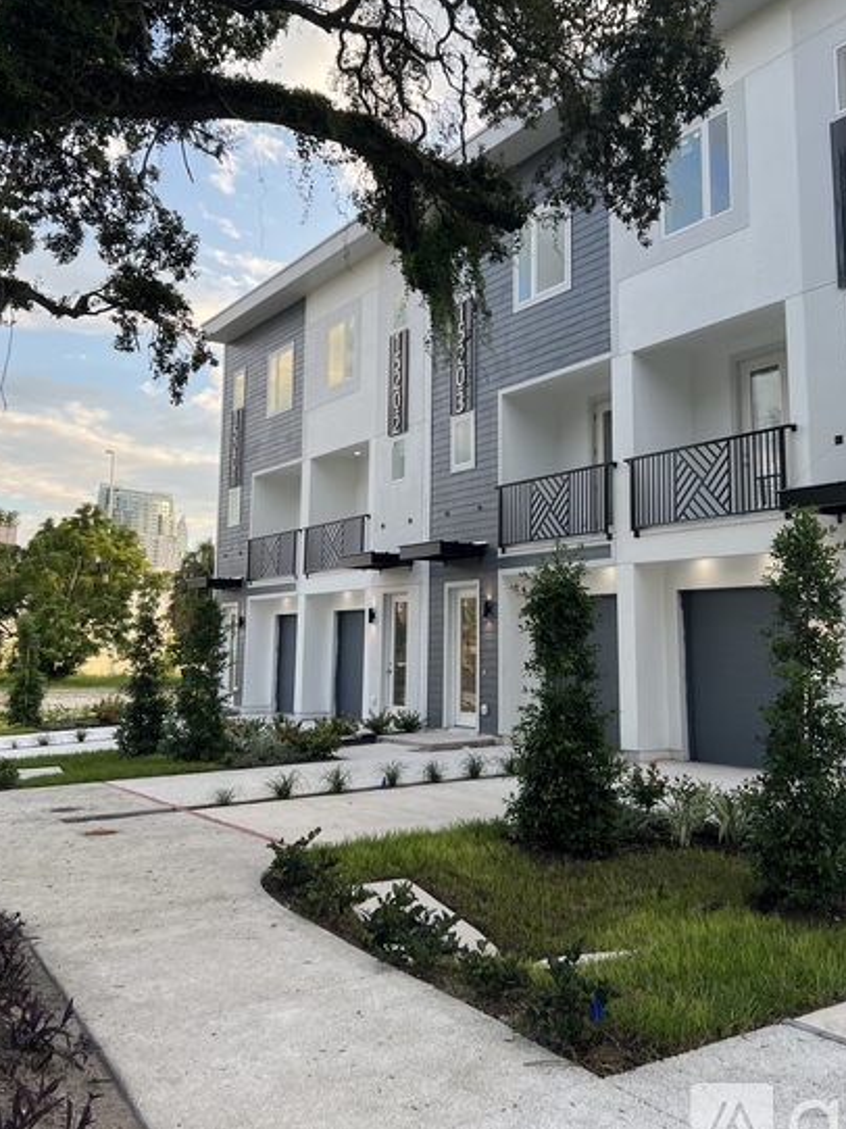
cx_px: 506
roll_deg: +0.9
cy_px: 472
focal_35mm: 32
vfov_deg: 56.5
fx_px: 1044
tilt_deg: +10.1
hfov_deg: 43.9
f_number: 1.5
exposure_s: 1/591
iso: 50
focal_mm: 5.7
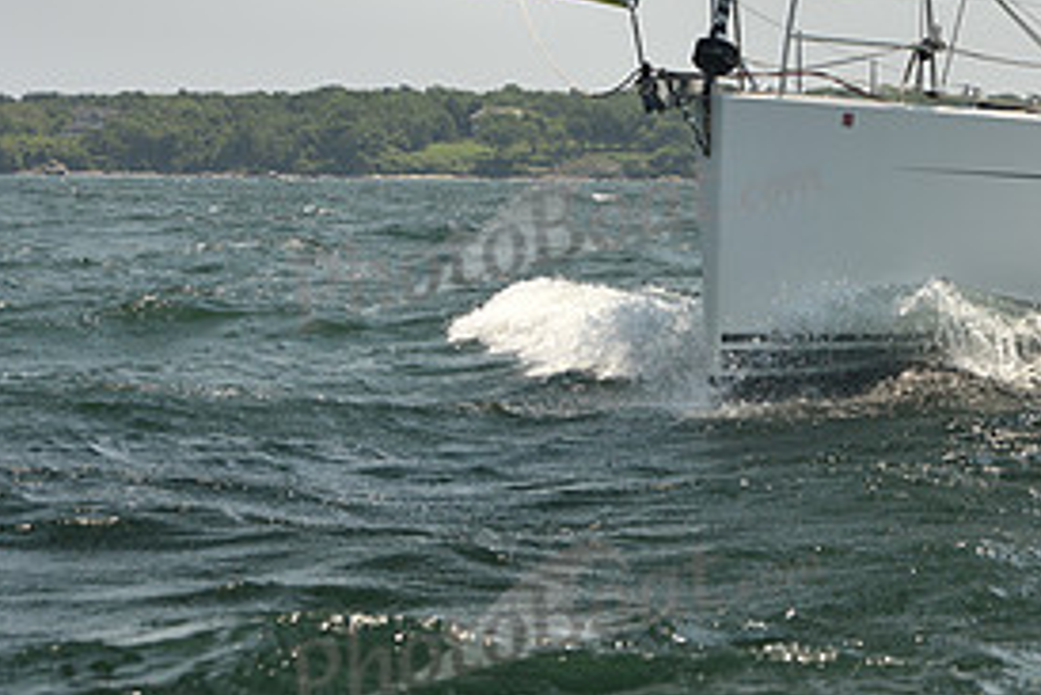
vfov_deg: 9.2
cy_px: -17
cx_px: 1022
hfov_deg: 13.7
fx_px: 4282
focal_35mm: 148
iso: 250
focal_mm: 70
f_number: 5.6
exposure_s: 1/640
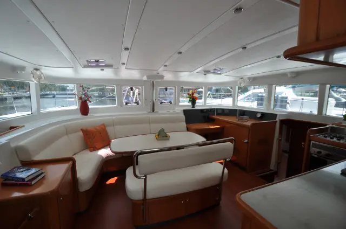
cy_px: 114
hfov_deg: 100.5
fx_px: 144
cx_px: 173
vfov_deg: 77.2
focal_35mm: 15
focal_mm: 10
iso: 200
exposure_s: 1/800
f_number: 3.5
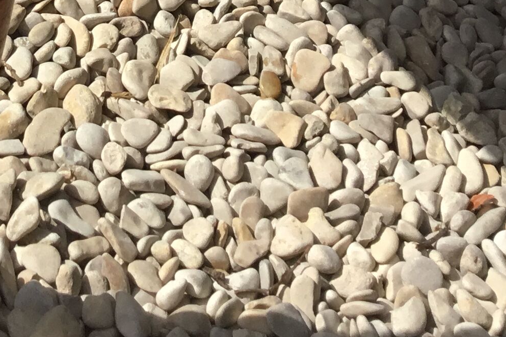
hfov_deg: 19.0
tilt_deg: -34.5
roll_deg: -9.7
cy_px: -362
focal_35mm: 106
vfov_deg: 11.5
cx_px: 58
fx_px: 1490
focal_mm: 3.3
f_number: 2.4
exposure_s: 1/2262
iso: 25
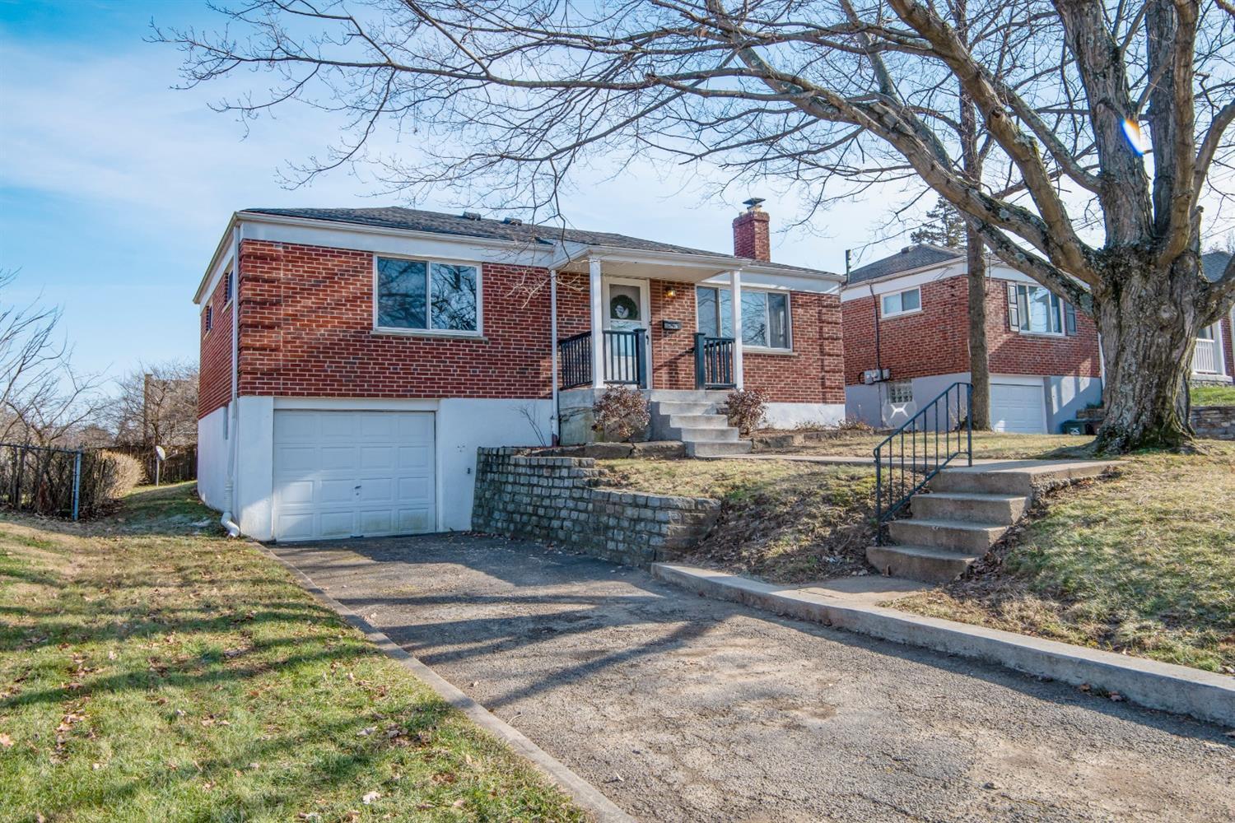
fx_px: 875
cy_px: 412
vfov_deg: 50.4
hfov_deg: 70.4
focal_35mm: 26
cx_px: 618
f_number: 8
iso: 180
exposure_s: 1/200
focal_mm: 17
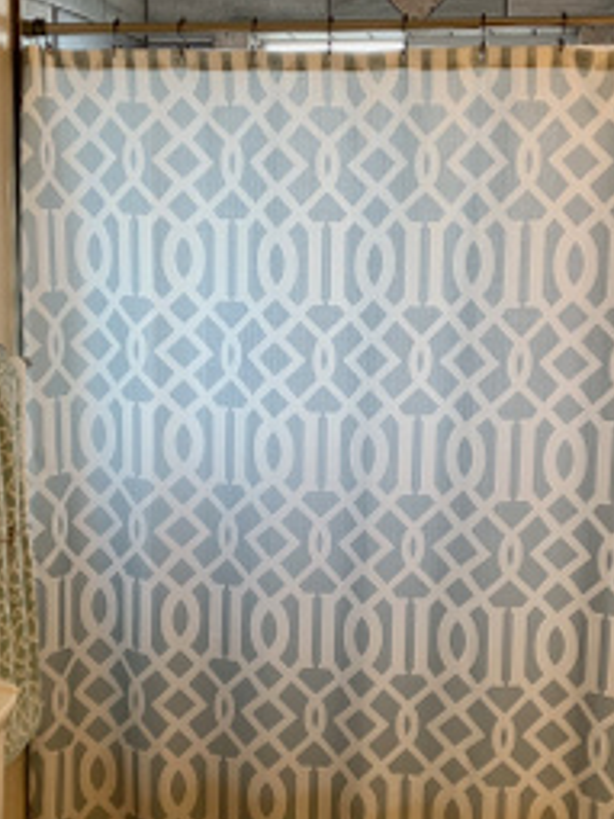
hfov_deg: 29.6
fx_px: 1160
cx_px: 270
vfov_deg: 38.9
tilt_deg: -10.2
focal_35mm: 49
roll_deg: -2.8
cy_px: 446
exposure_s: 1/60
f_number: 1.8
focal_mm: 4.25
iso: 64
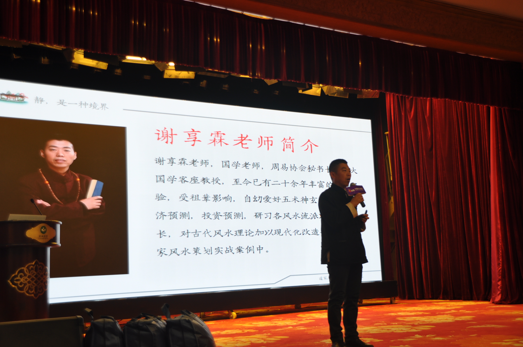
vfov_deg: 28.0
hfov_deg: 41.2
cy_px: 174
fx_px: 696
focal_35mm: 48
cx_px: 262
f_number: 5.6
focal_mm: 32
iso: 200
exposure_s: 1/30
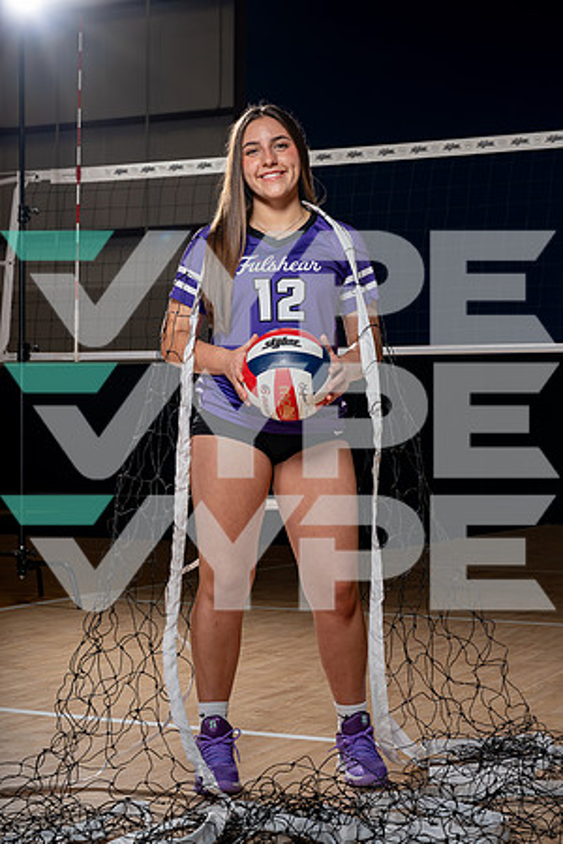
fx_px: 1548
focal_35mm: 66
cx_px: 282
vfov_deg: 30.5
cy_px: 422
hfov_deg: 20.6
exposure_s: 1/250
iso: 100
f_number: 8
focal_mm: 66
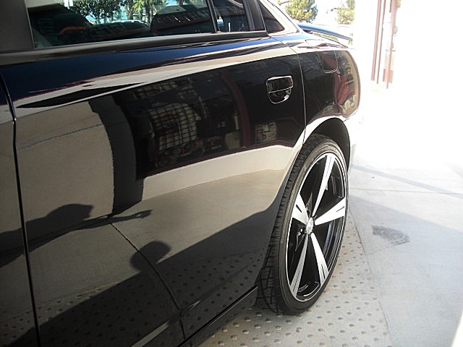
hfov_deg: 51.4
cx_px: 232
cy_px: 174
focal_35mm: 36
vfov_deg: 39.7
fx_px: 482
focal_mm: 6.3
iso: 50
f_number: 2.8
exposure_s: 1/160
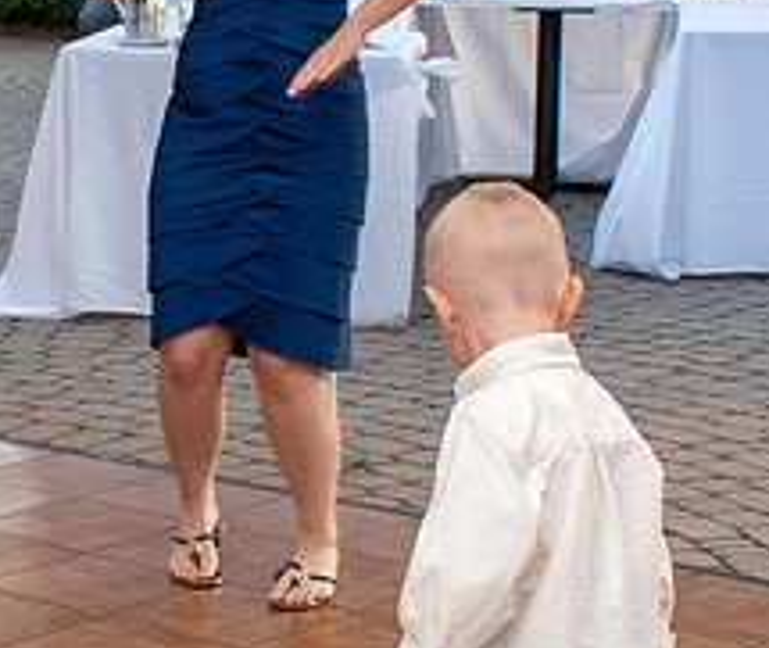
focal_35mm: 119
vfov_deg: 13.3
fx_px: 2765
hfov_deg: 15.6
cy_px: 189
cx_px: 18
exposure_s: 1/100
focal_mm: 18
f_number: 5
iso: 800
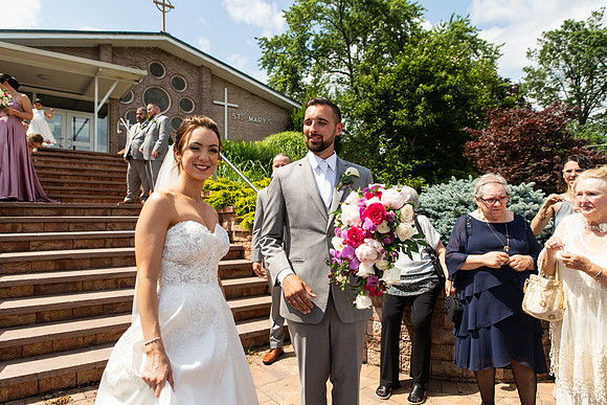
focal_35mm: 24
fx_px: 405
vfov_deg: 53.2
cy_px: 202
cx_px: 304
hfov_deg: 73.7
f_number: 4
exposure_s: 1/1000
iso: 125
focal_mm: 24
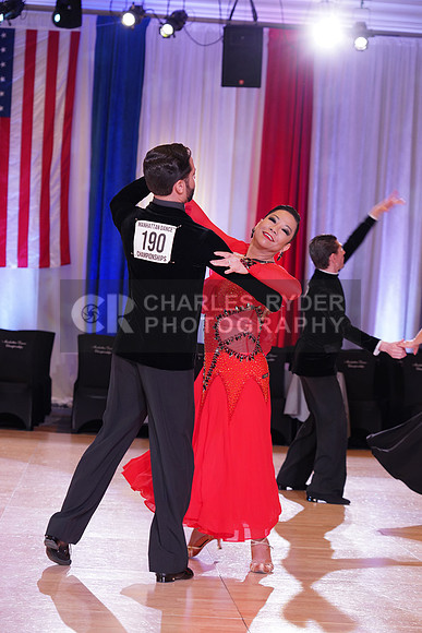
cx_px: 211
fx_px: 1476
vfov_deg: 24.2
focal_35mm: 84
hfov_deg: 16.3
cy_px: 316
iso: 1250
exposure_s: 1/125
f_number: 5
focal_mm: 84
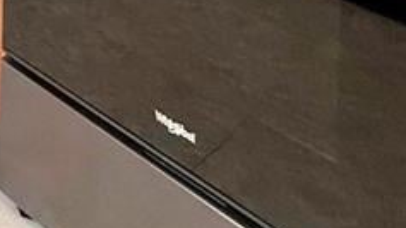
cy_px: -408
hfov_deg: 26.5
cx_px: -137
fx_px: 710
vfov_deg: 12.0
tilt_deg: +1.3
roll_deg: -1.5
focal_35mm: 66
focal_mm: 2.22
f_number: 2.2
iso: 160
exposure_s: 1/60
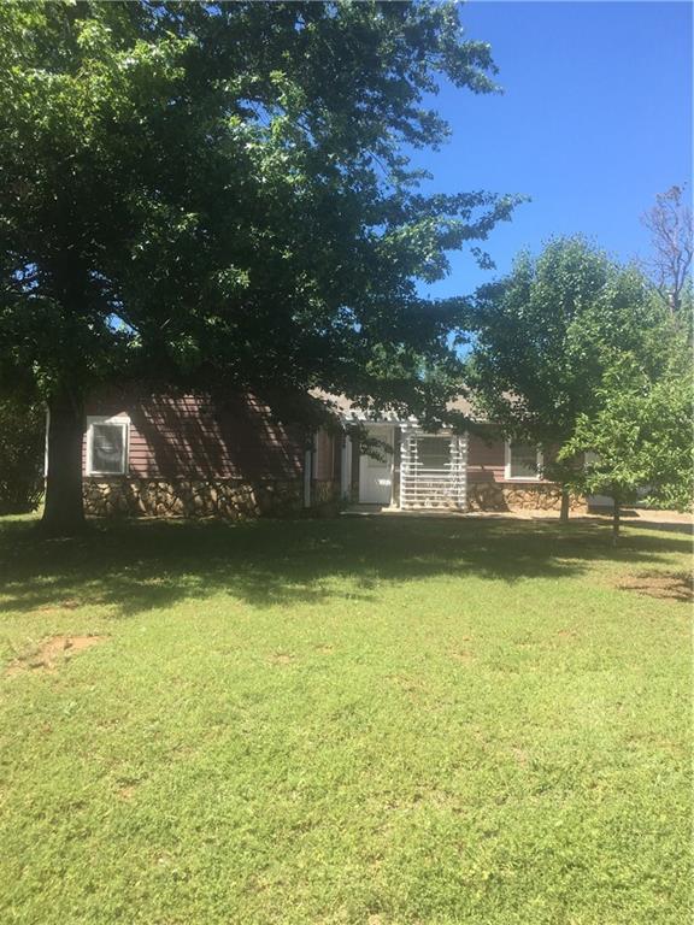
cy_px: 462
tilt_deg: +2.4
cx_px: 347
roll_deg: -1.8
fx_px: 775
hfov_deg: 48.2
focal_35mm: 29
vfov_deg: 61.7
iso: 25
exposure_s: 1/534
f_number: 2.2
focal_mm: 4.15
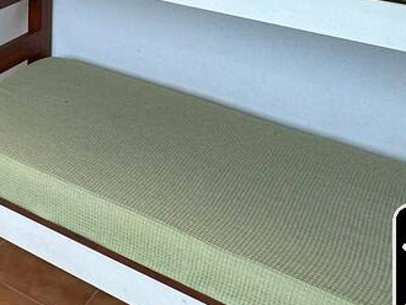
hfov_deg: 25.7
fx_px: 716
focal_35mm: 61
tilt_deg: -1.8
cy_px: -194
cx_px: -160
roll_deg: -0.5
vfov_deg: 19.7
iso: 100
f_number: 2.2
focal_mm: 2.22
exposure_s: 1/120
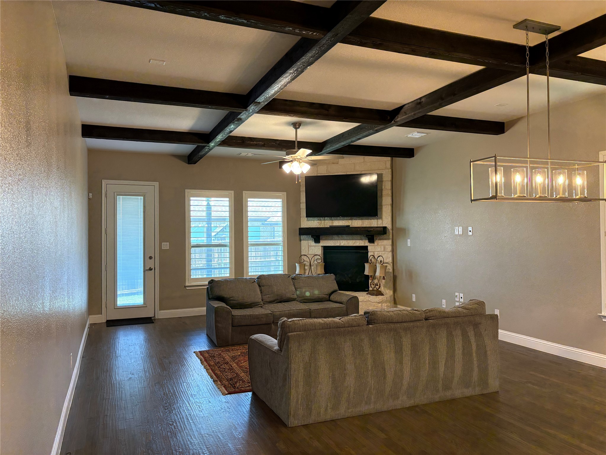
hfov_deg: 67.3
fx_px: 455
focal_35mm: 26
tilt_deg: +1.0
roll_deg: +0.9
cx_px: 303
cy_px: 228
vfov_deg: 53.1
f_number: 1.6
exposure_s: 1/60
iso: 200
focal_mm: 5.96
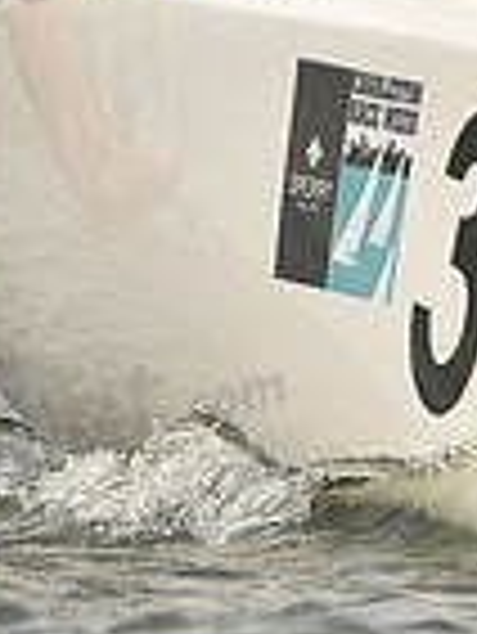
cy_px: 155
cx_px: 522
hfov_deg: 0.9
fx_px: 29096
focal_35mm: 1586
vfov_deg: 1.2
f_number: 7.1
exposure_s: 1/1250
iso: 320
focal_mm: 400
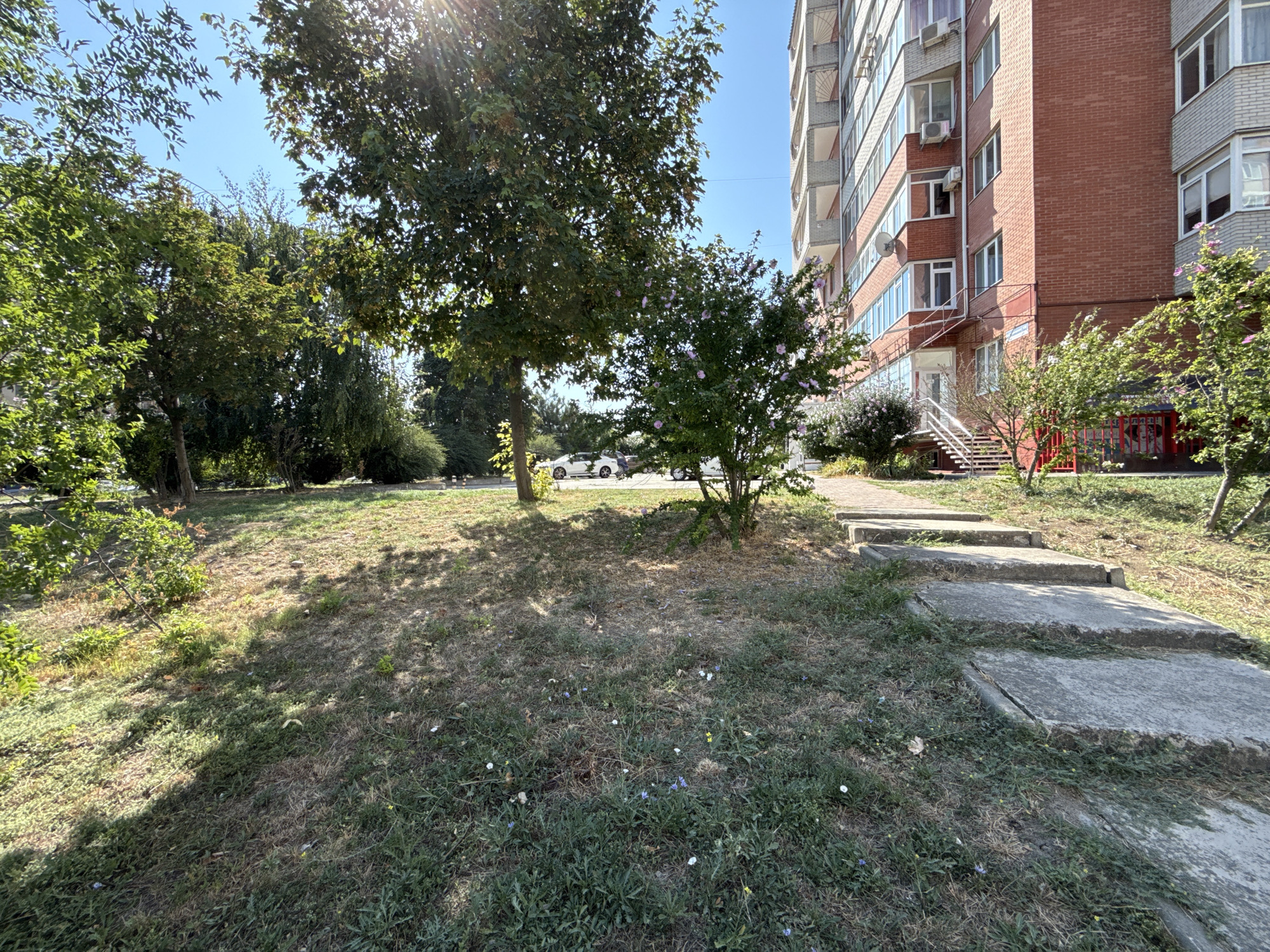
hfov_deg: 102.1
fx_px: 514
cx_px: 635
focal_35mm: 14
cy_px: 476
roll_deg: +0.4
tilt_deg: +0.1
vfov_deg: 85.7
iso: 64
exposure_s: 1/734
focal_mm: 2.22
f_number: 2.2
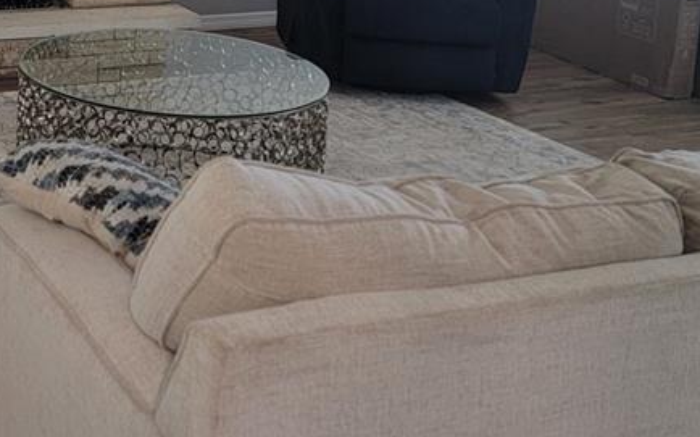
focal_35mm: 60
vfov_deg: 20.1
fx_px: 1144
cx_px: 16
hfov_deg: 31.7
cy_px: -103
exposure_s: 1/40
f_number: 1.8
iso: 200
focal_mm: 6.7
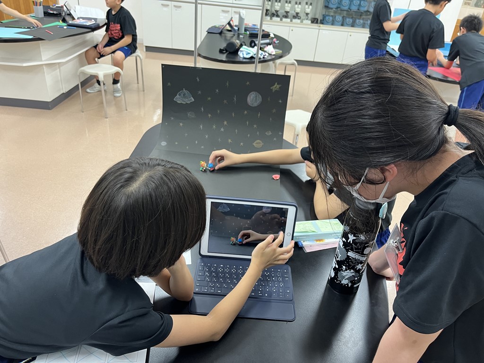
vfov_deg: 53.1
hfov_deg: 67.3
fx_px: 364
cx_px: 242
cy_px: 182
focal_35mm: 26
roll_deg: -6.5
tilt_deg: -32.0
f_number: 1.6
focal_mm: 5.1
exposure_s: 1/60
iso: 160
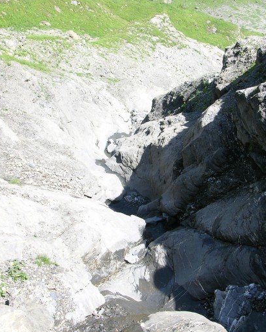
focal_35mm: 51
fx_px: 501
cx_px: 167
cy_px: 171
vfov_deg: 36.6
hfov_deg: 29.6
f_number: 5
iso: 50
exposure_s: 1/114
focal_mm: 8.9
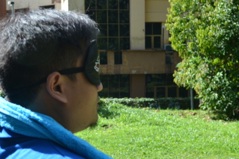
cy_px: 117
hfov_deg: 28.4
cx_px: 91
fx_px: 471
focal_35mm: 71
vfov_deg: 19.0
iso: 250
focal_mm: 28
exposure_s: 1/500
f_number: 5
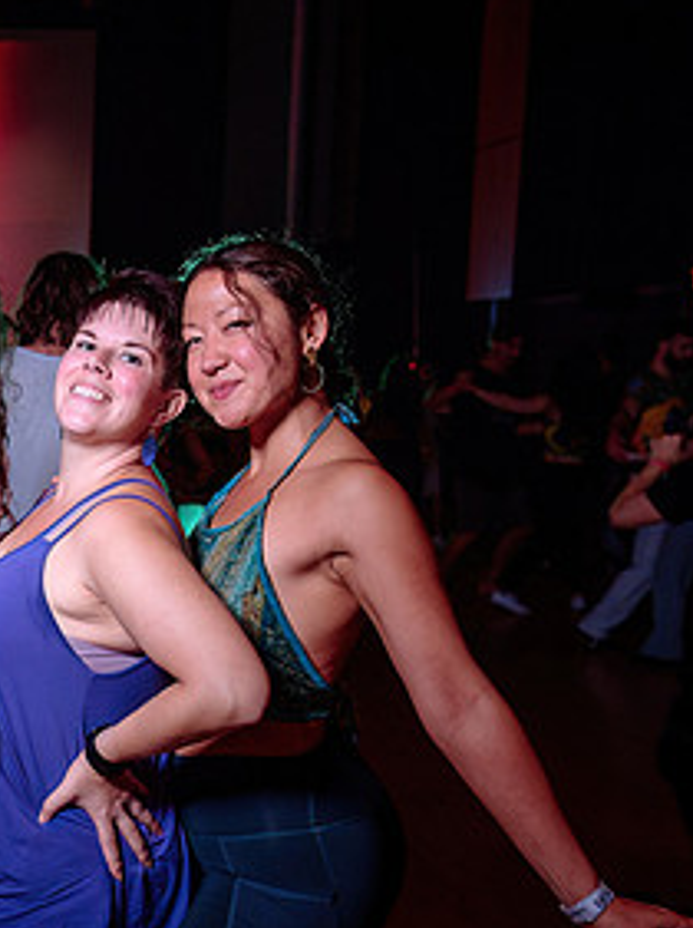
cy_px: 583
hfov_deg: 22.2
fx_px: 1632
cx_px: -135
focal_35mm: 61
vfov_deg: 31.6
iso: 1000
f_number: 3.5
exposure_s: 1/60
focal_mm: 29
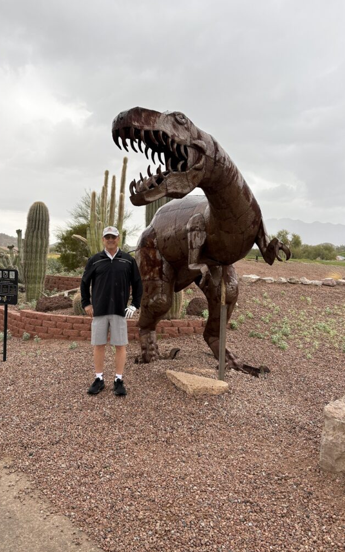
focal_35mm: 28
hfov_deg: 44.3
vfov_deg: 66.5
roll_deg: -1.8
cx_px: 141
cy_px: 276
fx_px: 421
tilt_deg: -2.2
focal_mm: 5.96
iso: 50
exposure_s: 1/511
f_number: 1.6
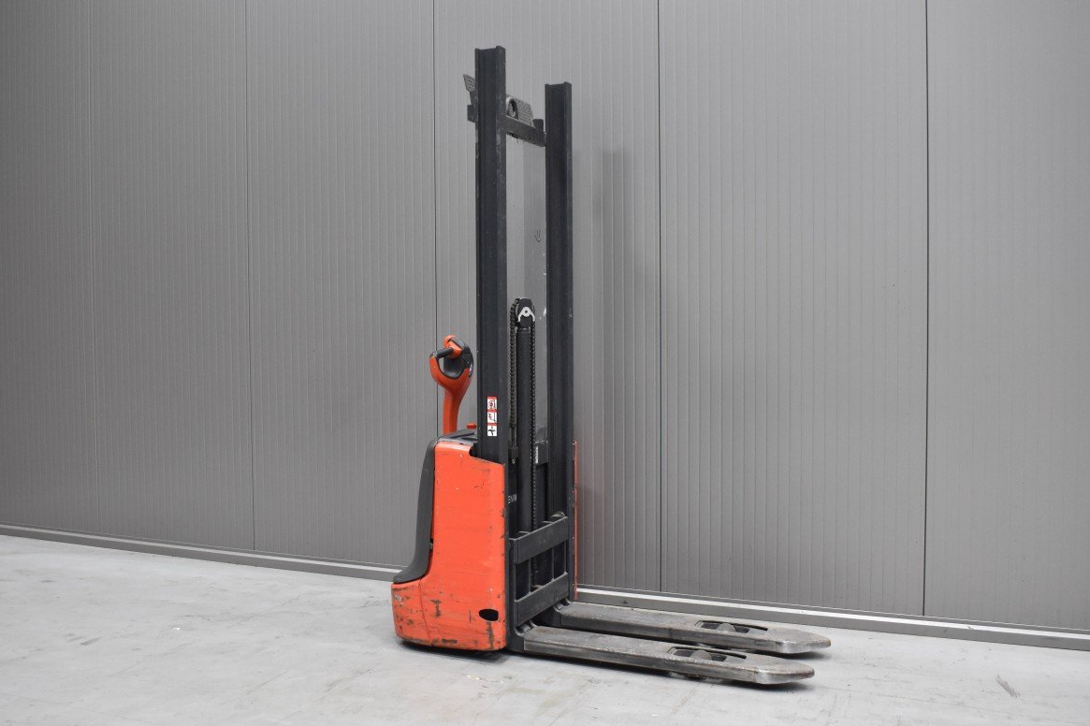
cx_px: 530
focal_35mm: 34
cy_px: 367
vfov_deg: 38.9
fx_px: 1029
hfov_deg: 55.8
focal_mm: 22
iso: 1600
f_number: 5
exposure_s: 1/40
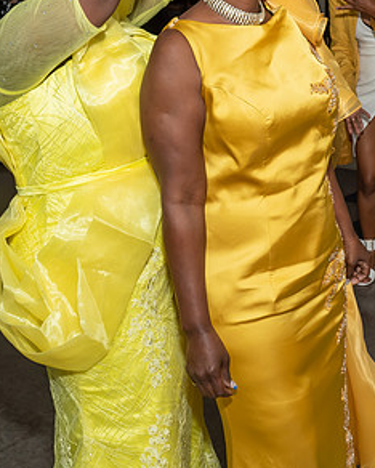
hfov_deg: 23.4
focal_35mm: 65
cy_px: 57
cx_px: 250
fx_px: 901
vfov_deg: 28.1
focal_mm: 17
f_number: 6.3
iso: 500
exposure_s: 1/250
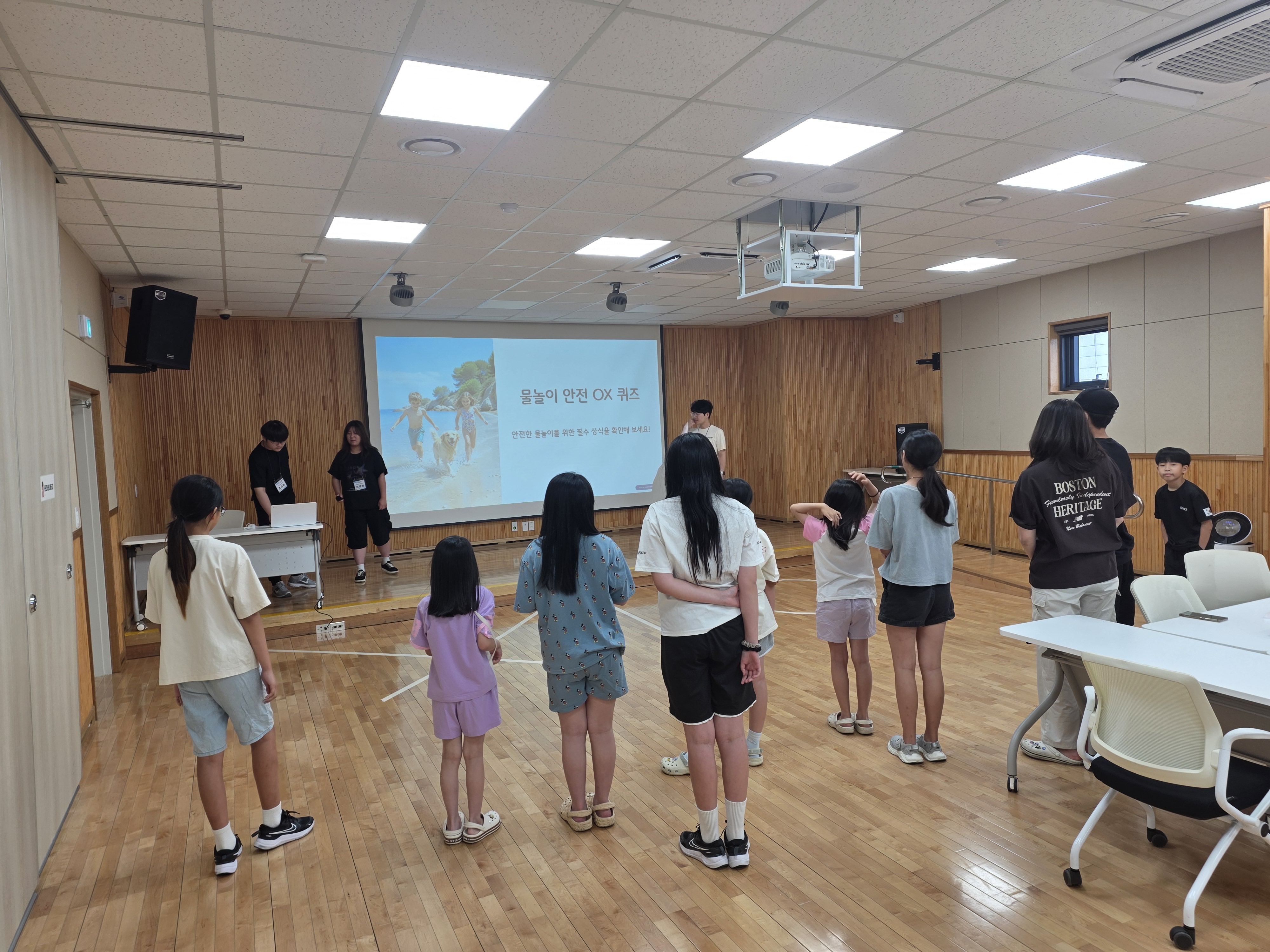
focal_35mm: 23
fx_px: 844
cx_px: 635
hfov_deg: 73.9
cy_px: 476
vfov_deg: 58.9
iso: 50
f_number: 1.7
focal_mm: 6.25
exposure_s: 1/120
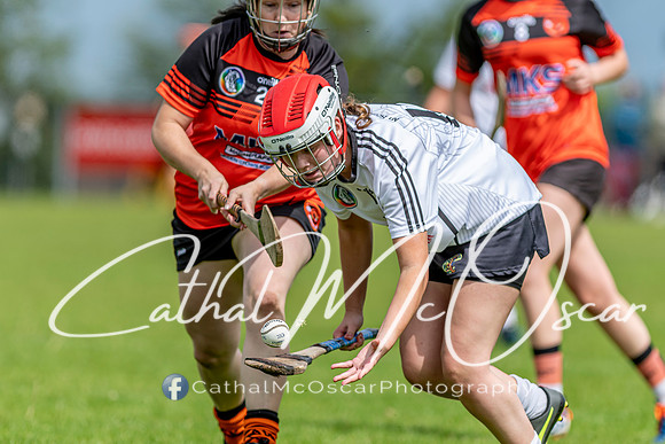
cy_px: 222
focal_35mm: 450
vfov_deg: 3.1
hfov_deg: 4.6
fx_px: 8314
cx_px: 332
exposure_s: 1/2500
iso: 100
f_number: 2.8
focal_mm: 300
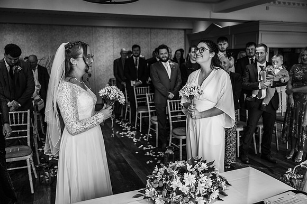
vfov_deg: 43.6
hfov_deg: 62.0
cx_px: 154
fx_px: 256
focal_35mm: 30
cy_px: 102
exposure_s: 1/200
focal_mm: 30
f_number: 2.8
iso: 560
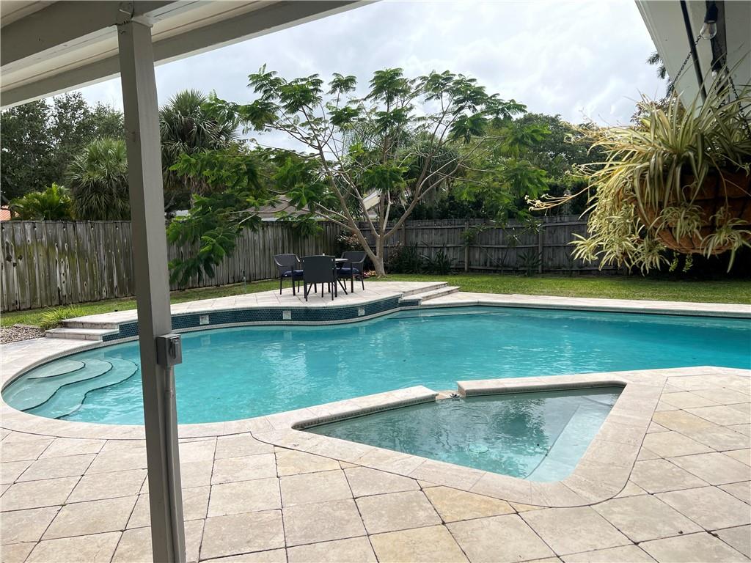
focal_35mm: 26
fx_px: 564
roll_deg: +2.3
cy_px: 282
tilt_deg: -5.5
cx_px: 376
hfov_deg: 67.3
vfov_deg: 53.1
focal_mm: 5.7
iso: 50
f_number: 1.5
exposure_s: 1/3968
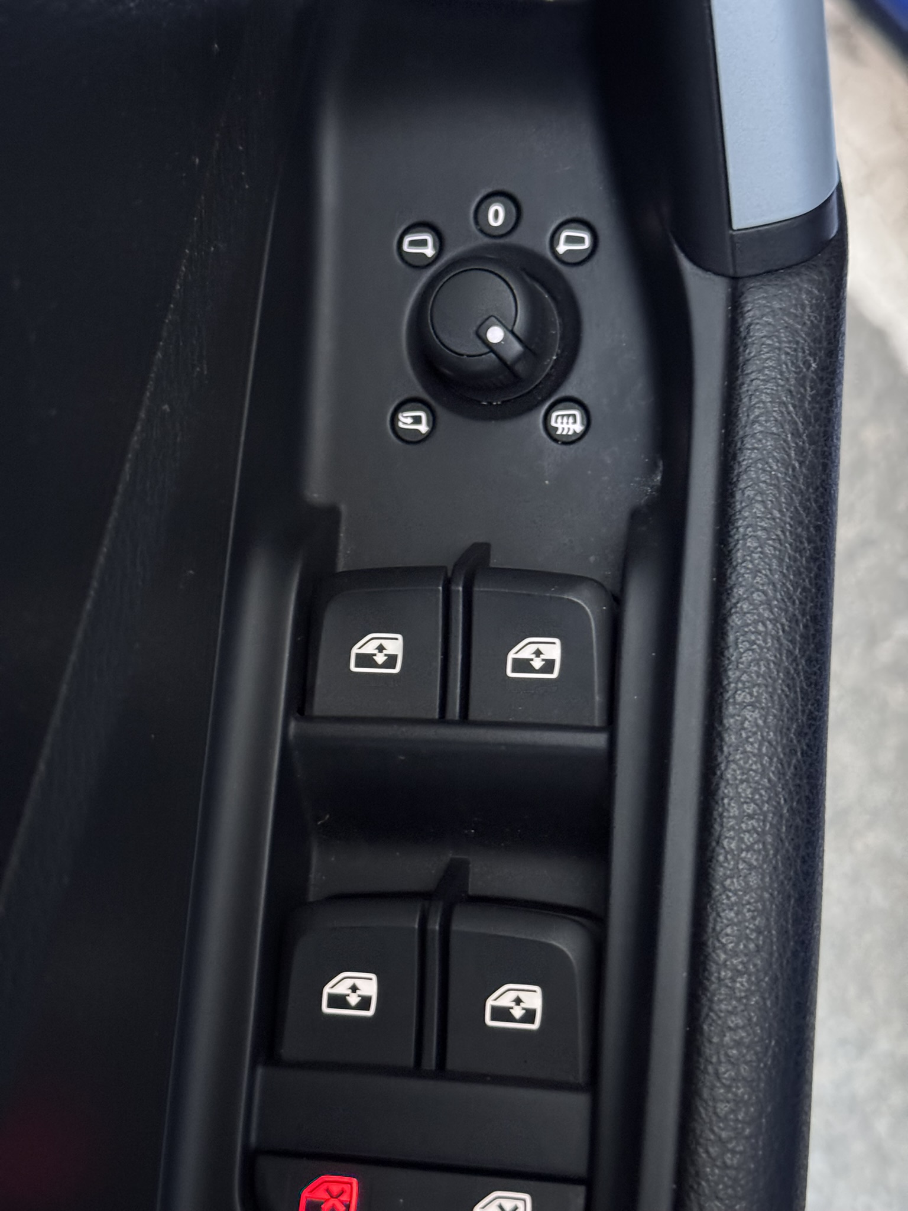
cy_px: 606
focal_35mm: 48
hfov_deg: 30.3
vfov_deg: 39.7
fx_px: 1679
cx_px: 454
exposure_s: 1/20
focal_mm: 6.76
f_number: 1.78
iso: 1000
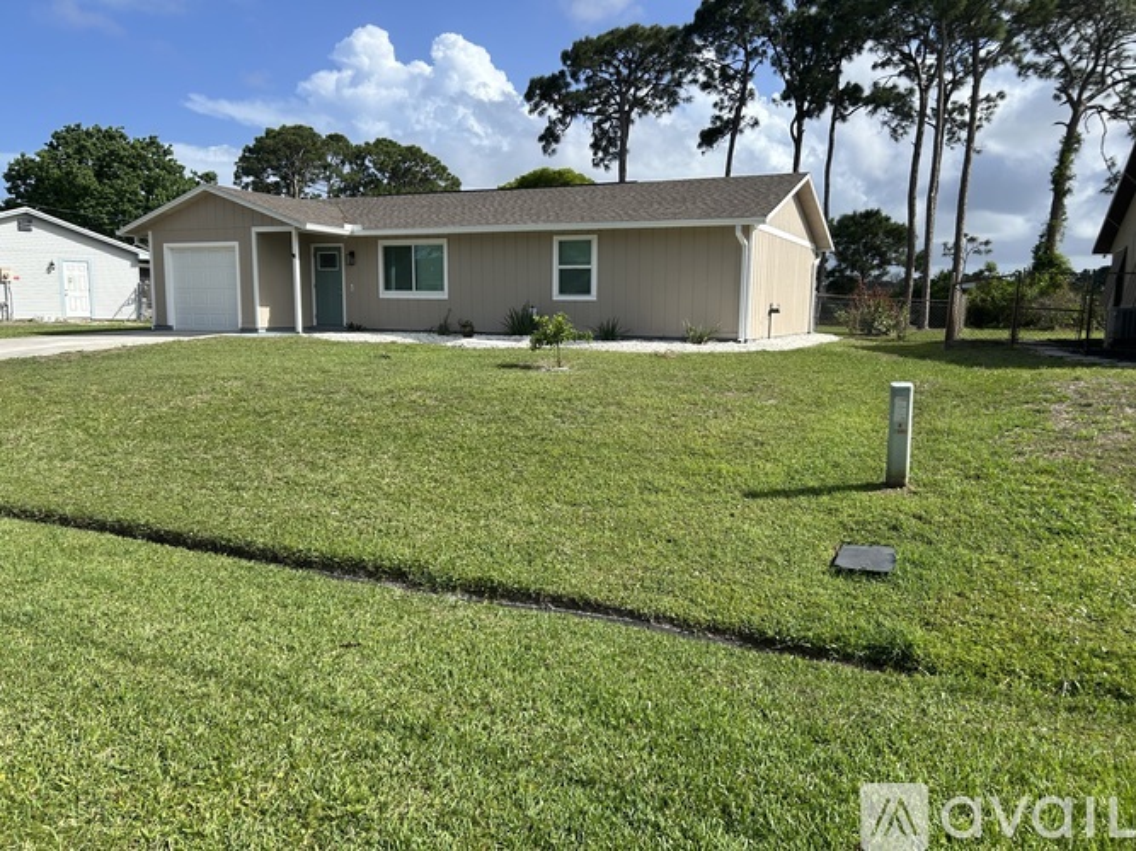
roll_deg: -0.3
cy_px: 426
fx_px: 853
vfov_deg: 53.0
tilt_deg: -8.6
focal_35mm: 26
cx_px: 568
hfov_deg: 67.3
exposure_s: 1/3968
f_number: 1.5
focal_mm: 5.7
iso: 50
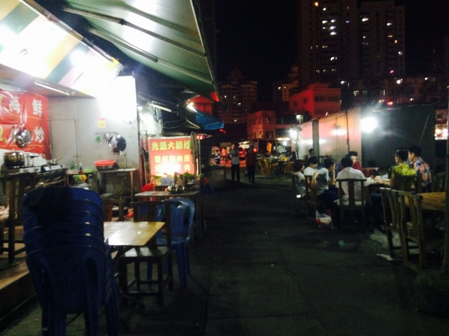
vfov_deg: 48.2
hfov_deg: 61.7
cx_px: 224
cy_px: 168
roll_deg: +2.7
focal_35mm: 29
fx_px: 376
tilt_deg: -3.9
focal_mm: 4.15
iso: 320
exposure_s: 1/15
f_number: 2.2
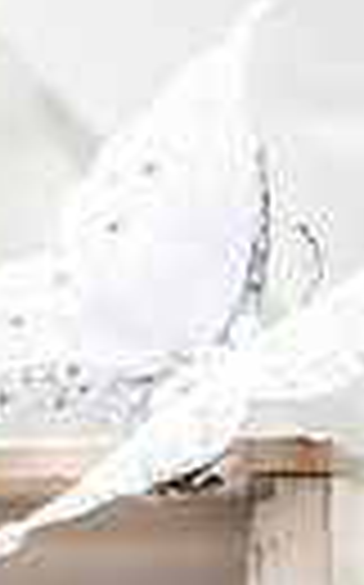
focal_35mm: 319
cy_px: 718
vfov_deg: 6.5
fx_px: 5075
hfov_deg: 3.9
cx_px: -845
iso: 100
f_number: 2.8
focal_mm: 70
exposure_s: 1/400
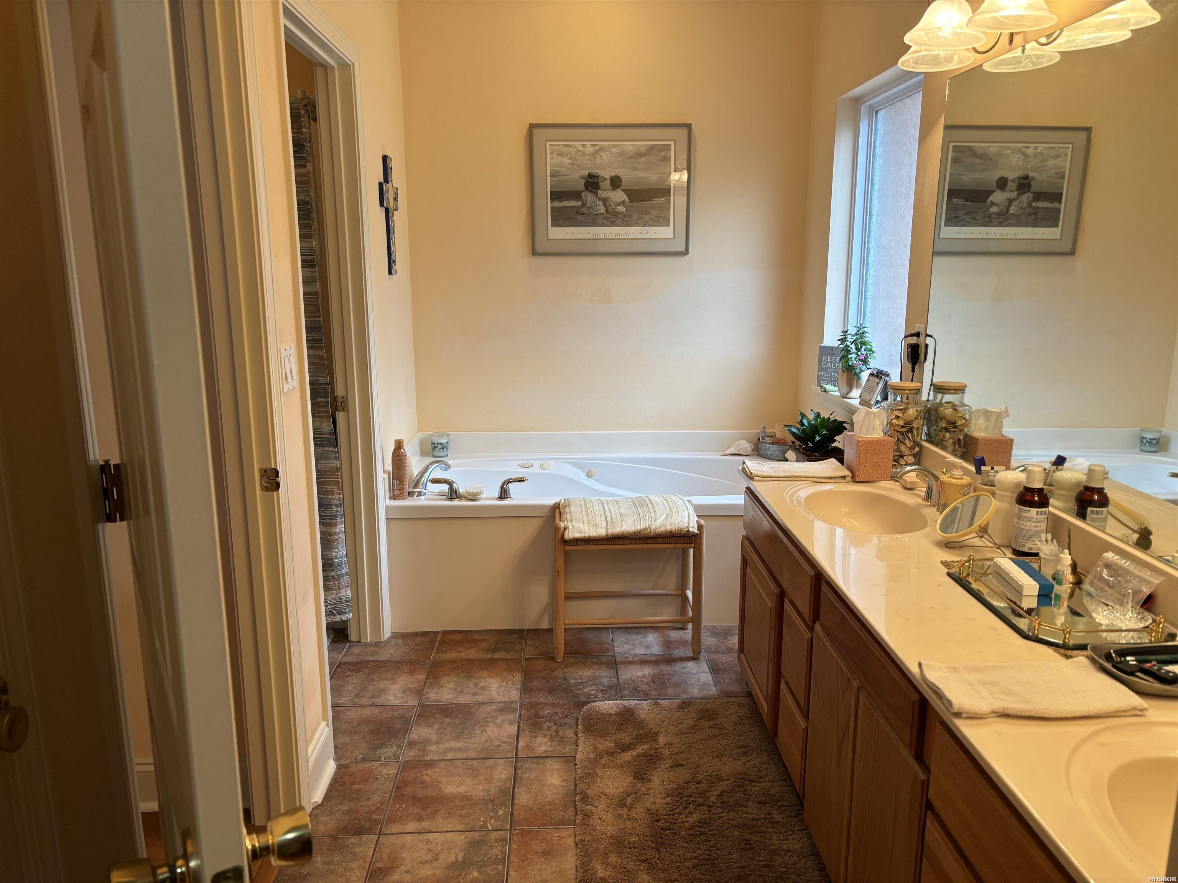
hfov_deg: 67.3
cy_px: 442
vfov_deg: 53.1
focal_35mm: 26
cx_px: 589
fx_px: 885
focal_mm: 5.96
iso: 80
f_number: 1.6
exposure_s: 1/60
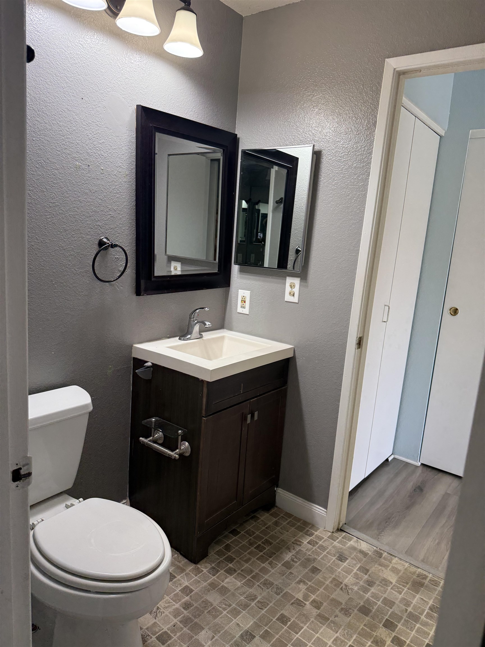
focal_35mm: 24
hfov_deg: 56.8
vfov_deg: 71.6
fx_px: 448
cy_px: 324
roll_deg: -3.7
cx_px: 242
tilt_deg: -11.0
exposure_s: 1/120
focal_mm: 6.76
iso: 160
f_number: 1.78
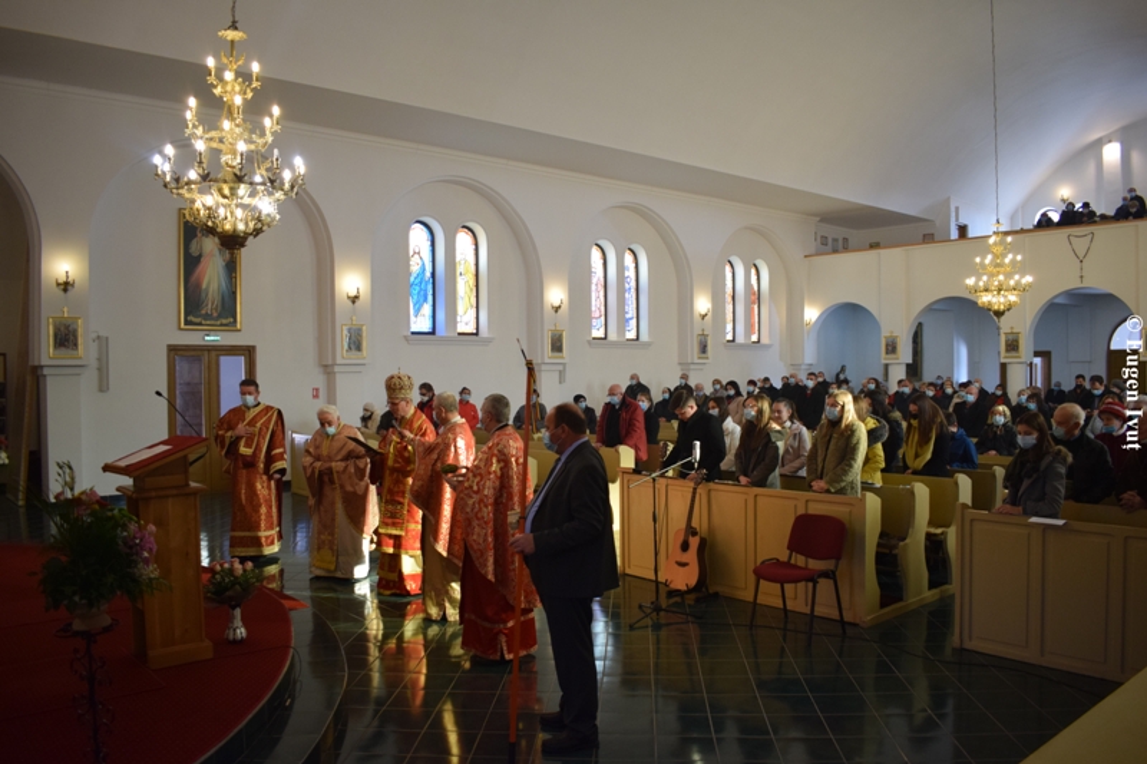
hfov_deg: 67.4
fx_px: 860
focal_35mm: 27
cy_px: 382
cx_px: 574
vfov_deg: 47.9
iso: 800
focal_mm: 18
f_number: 3.5
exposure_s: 1/60
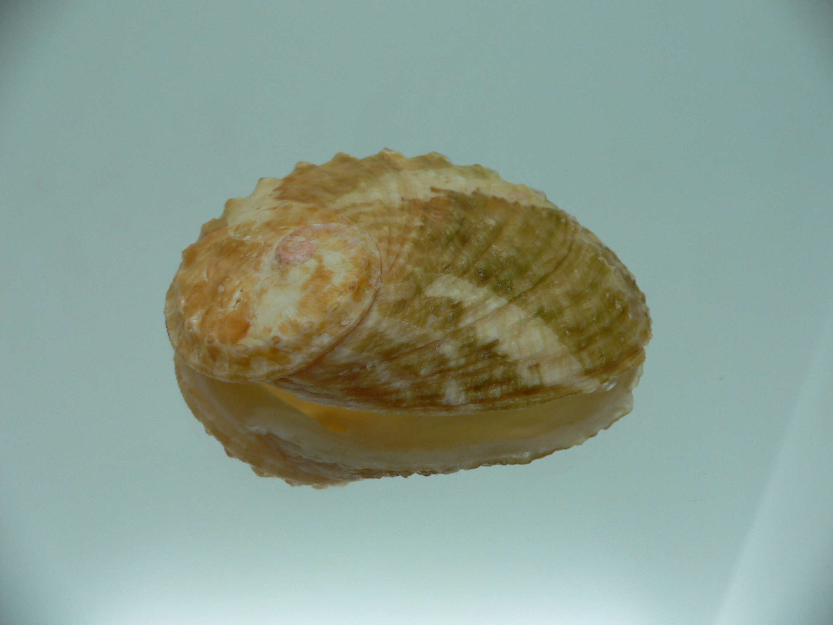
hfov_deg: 52.6
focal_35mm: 35
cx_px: 416
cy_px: 312
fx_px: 842
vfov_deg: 40.7
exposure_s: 1/60
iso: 80
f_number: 2.8
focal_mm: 4.6
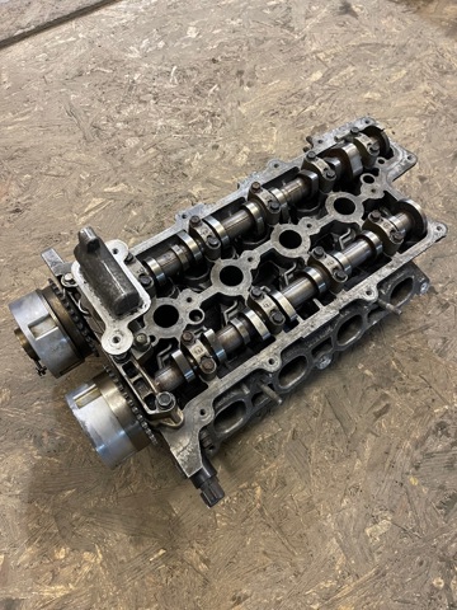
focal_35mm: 25
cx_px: 228
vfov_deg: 69.4
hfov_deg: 54.9
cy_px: 305
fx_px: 440
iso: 400
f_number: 1.6
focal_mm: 5.1
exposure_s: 1/50
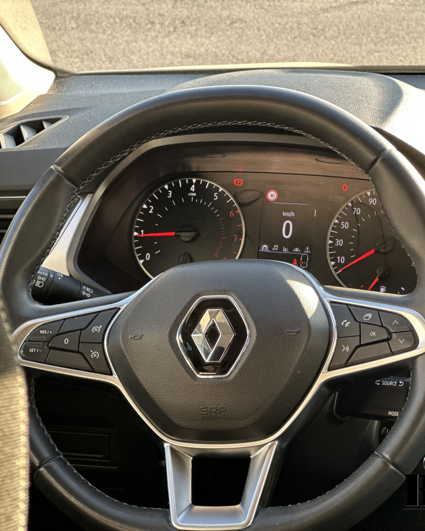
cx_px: 277
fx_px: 1588
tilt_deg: -17.1
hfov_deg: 15.2
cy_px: 267
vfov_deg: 19.0
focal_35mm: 101
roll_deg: +0.7
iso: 160
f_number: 2.8
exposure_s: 1/121
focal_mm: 9
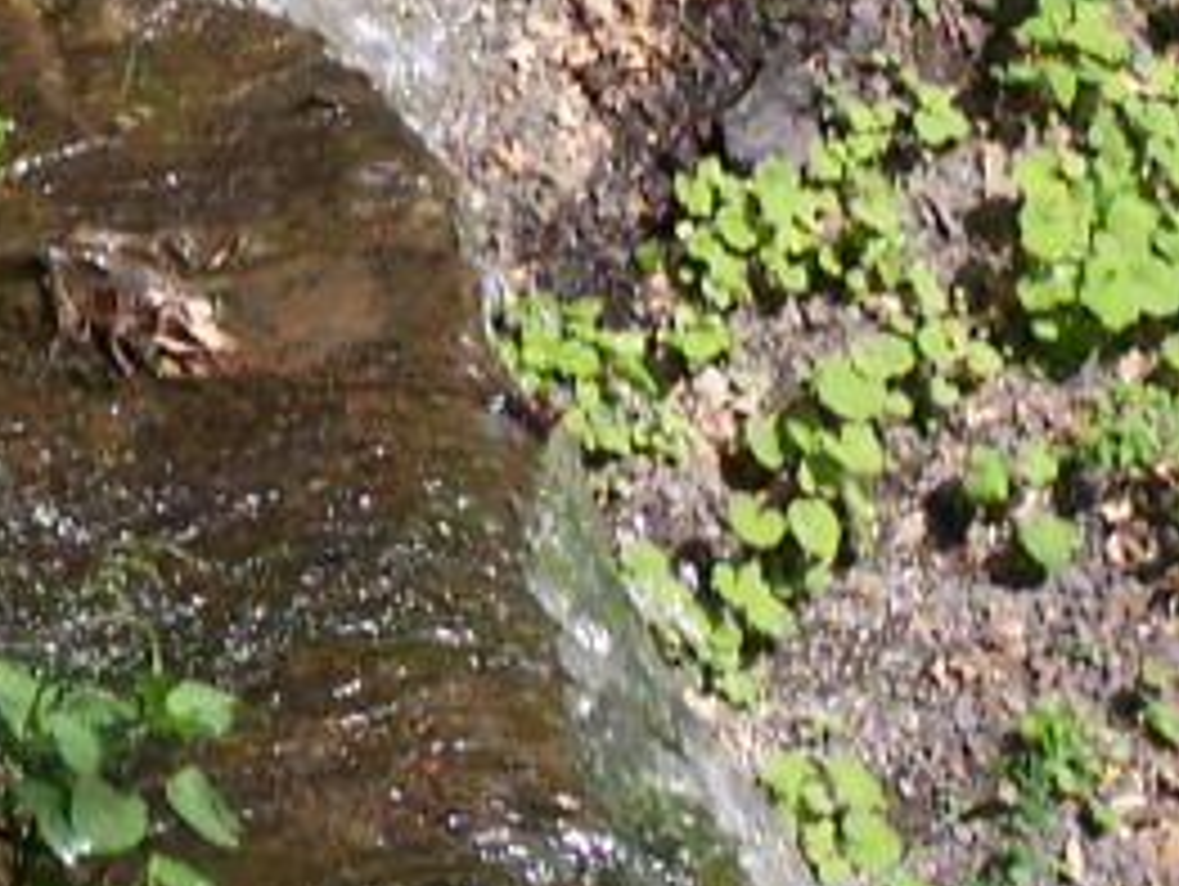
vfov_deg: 3.2
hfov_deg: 4.3
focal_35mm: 457
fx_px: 15579
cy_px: -810
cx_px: 108
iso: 80
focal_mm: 19.4
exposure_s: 1/400
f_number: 3.2
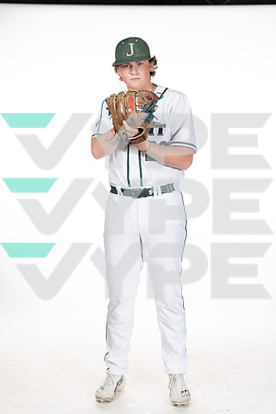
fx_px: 655
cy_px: 207
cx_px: 138
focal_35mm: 57
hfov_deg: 23.8
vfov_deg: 35.1
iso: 400
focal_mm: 57
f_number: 6.3
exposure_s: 1/250
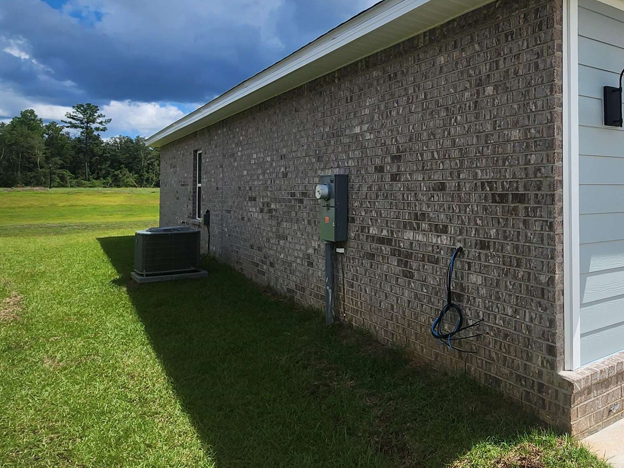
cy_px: 180
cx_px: 531
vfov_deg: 52.6
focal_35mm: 26
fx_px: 469
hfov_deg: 59.8
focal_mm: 2.2
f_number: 2.2
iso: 50
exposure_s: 1/2866
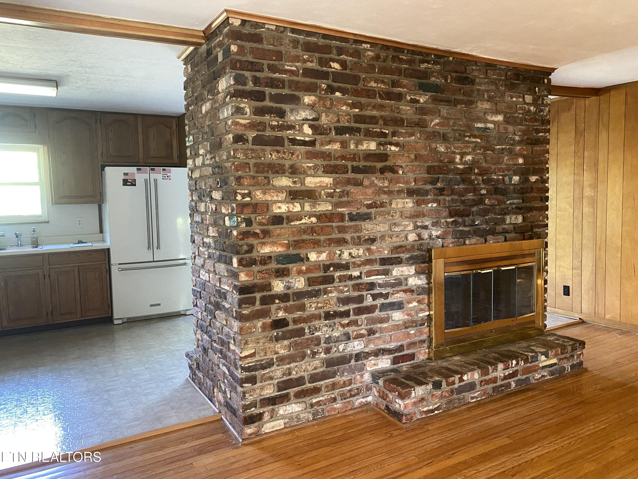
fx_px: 479
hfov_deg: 67.3
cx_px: 319
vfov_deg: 53.1
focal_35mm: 26
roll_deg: +1.3
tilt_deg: -6.2
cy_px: 240
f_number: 1.8
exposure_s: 1/60
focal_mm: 4.25
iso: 500
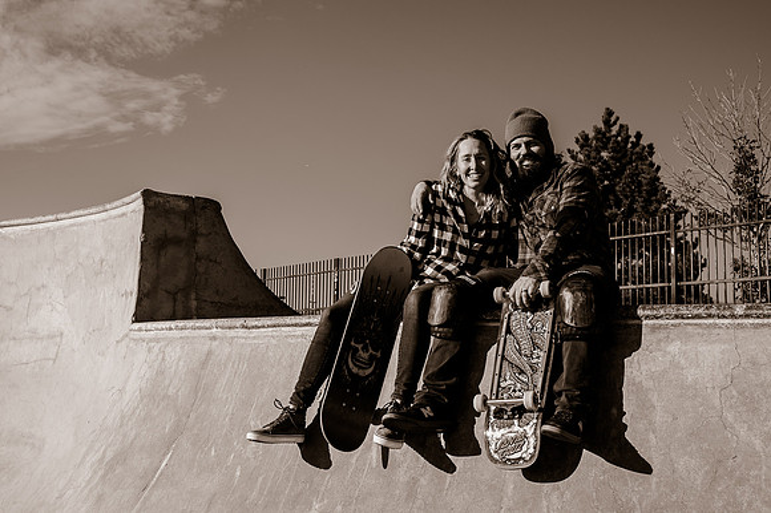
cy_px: 228
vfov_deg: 31.7
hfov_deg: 46.2
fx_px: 904
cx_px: 386
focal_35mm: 42
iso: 200
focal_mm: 38
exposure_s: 1/640
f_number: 8
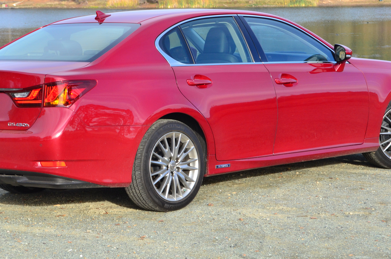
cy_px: 74
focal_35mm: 111
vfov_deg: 12.3
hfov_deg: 18.5
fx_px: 1203
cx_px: 177
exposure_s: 1/400
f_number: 10
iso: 500
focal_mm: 50
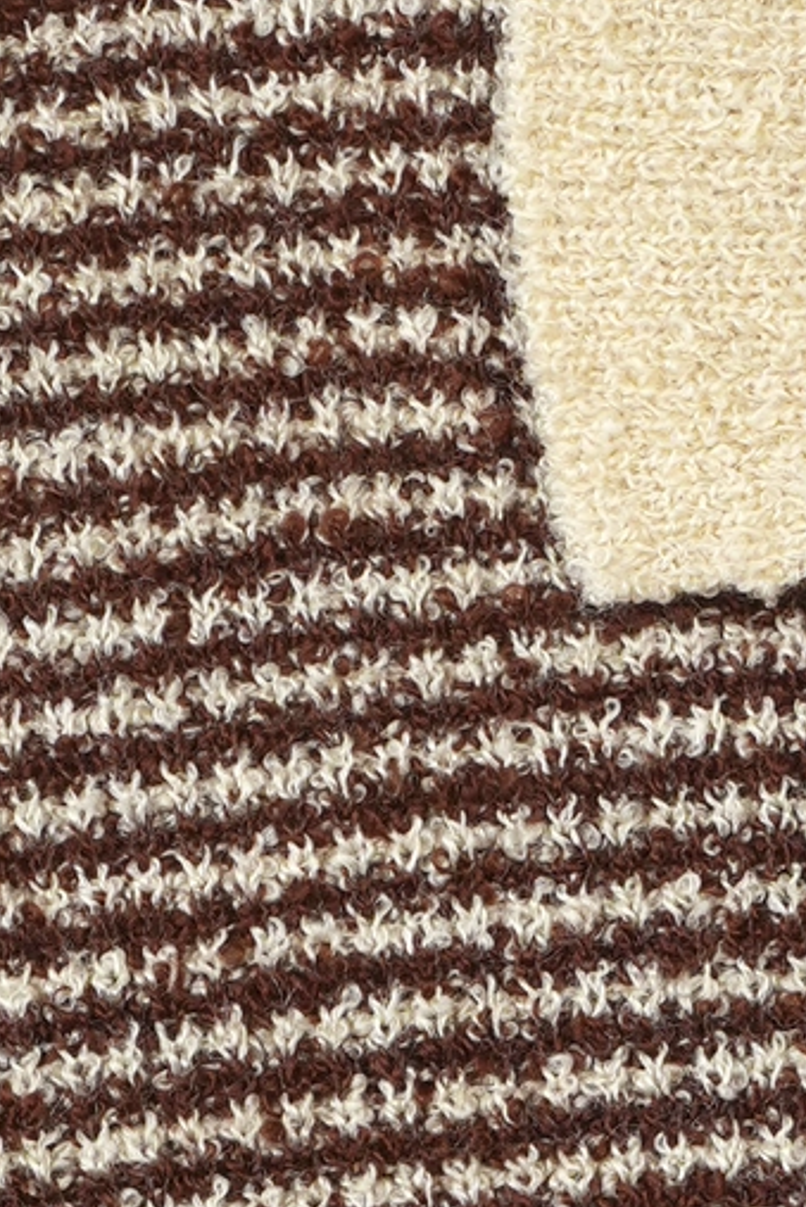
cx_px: 385
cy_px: 1053
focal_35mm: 706
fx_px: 23686
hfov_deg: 1.9
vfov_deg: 2.9
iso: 400
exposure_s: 1/50
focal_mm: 83
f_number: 9
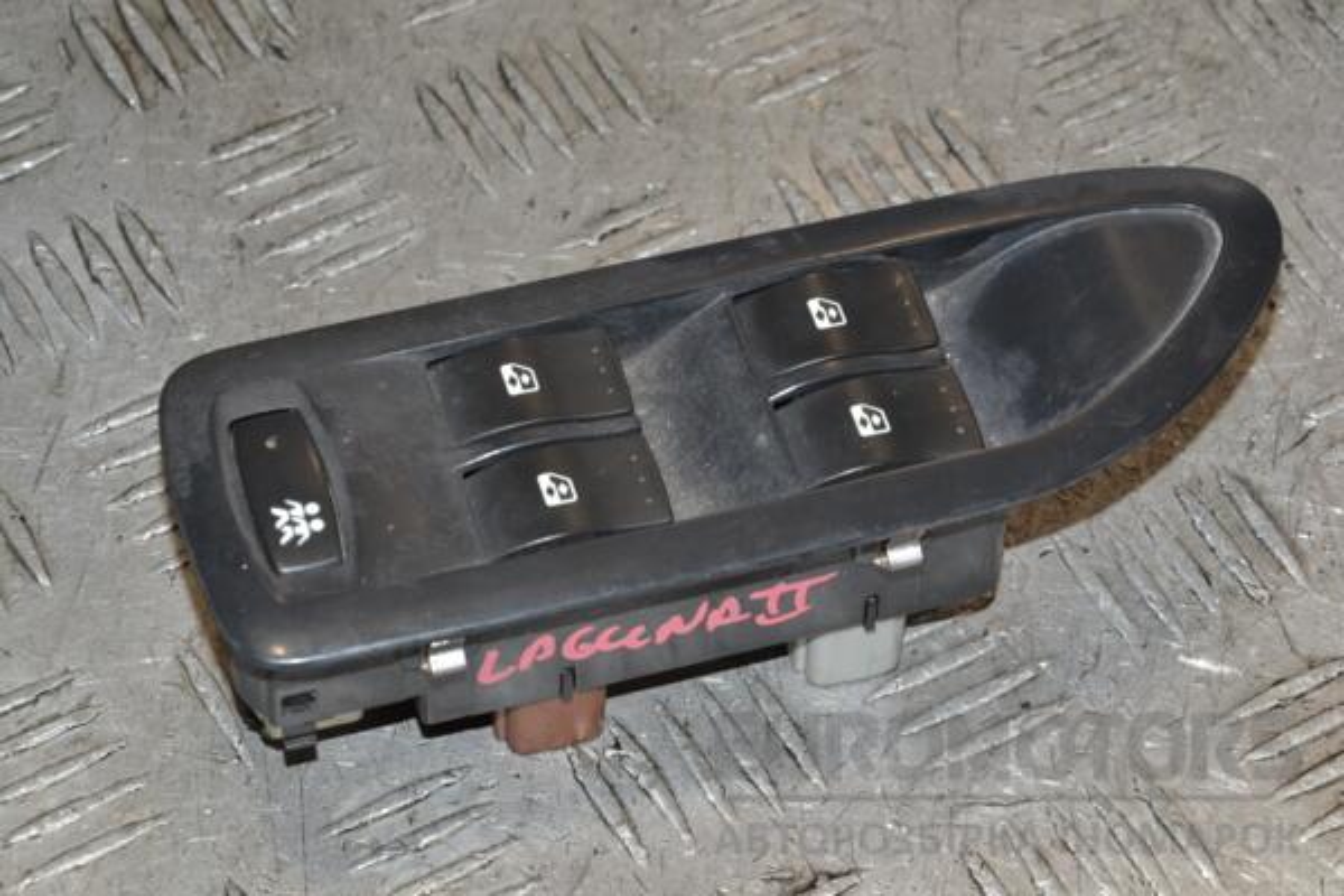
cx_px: 672
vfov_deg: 9.9
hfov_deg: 14.9
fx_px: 5152
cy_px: 448
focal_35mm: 138
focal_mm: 92
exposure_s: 1/200
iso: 800
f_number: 9
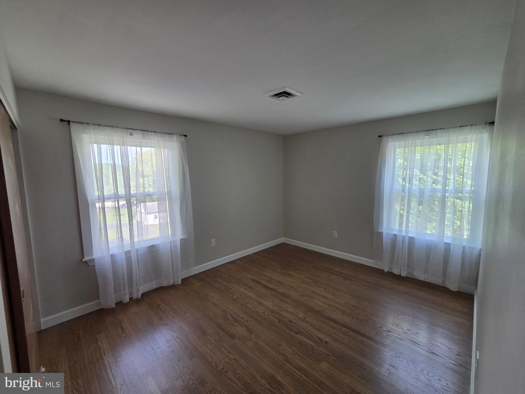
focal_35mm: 13
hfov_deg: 106.2
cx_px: 262
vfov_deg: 89.9
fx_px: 197
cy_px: 197
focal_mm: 2.2
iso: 160
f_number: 2.2
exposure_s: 1/120
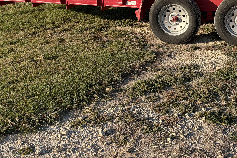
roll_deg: +1.7
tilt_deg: -17.3
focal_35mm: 59
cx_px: 183
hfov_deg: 33.1
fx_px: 388
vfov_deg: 22.9
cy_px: 56
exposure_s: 1/1883
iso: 64
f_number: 1.8
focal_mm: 6.93
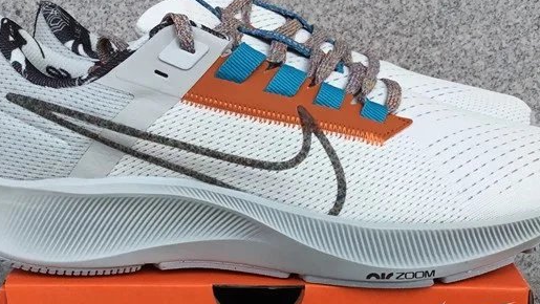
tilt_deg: -17.3
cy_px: 213
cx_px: 264
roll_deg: +0.4
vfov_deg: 20.3
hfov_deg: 35.4
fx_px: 845
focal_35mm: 59
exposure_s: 1/867
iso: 25
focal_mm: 3.3
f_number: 2.4
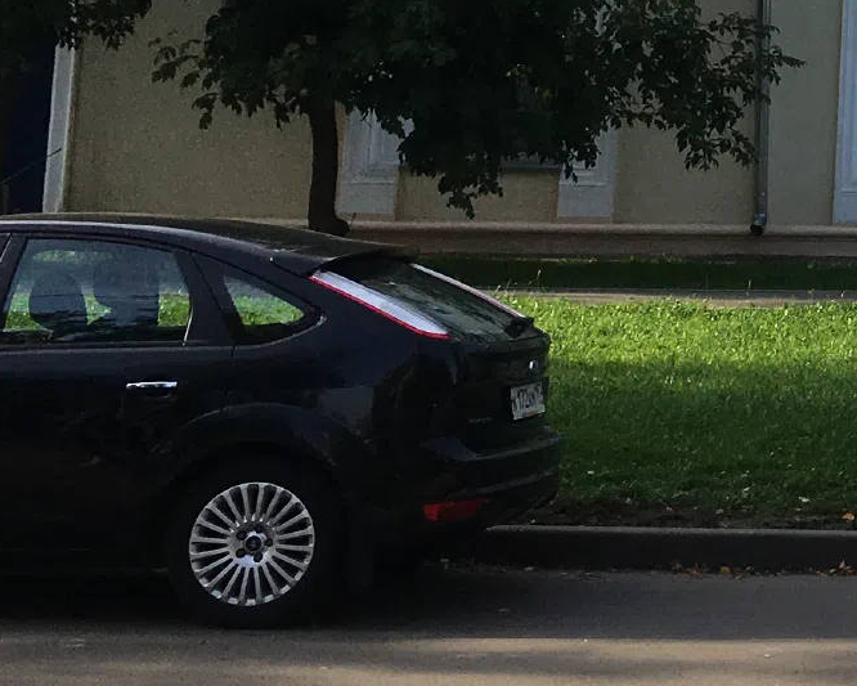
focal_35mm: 102
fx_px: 2587
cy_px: -81
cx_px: 1475
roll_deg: -1.3
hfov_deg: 16.3
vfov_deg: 14.7
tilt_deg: +8.1
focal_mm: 4.15
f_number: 2.2
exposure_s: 1/657
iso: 25
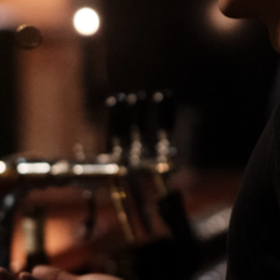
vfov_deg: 3.3
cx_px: 220
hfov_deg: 3.3
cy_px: 128
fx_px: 4896
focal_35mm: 535
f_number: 2
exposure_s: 1/125
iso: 5000
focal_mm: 90
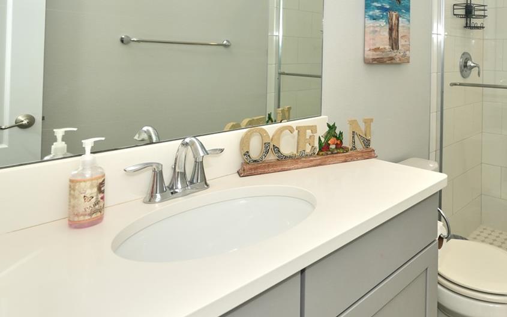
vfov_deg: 43.3
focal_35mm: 27
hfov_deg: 62.1
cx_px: 413
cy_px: 51
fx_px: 373
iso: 400
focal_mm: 14
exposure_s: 1/200
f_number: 5.6
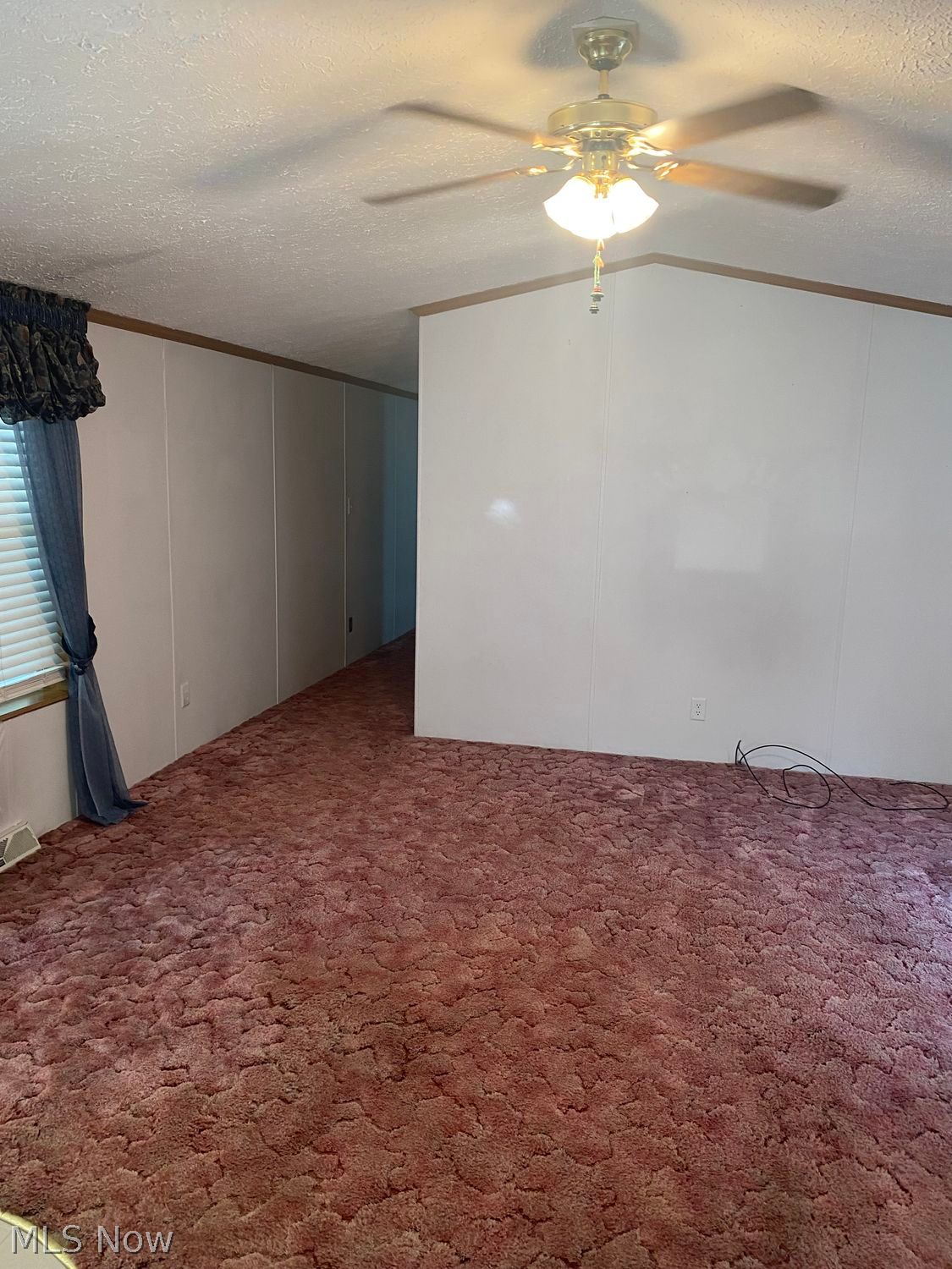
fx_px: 953
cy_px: 634
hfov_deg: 53.1
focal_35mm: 26
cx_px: 476
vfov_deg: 67.3
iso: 160
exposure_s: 1/60
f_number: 1.8
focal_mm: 4.25
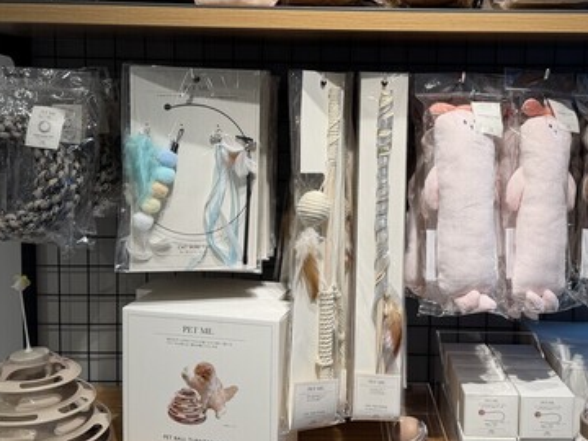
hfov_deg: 46.5
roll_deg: -0.3
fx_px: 679
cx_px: 354
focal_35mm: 40
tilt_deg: -5.7
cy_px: 170
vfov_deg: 35.8
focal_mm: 6.76
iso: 64
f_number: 1.78
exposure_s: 1/183
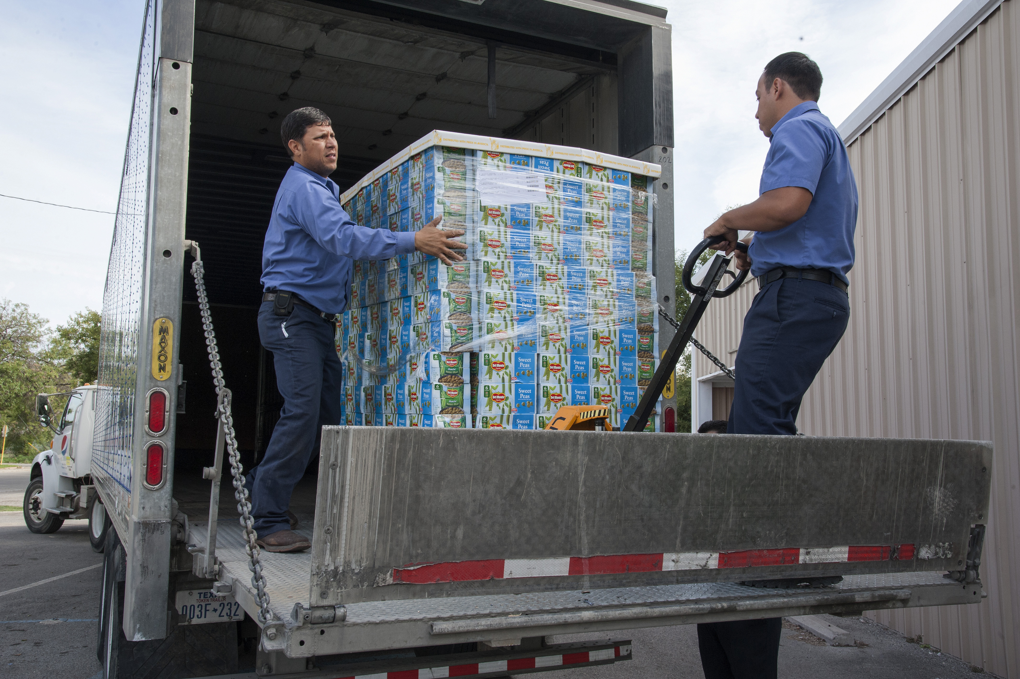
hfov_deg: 58.7
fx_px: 906
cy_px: 340
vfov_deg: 41.1
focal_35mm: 32
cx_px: 510
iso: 1000
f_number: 14
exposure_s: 1/160
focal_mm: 32
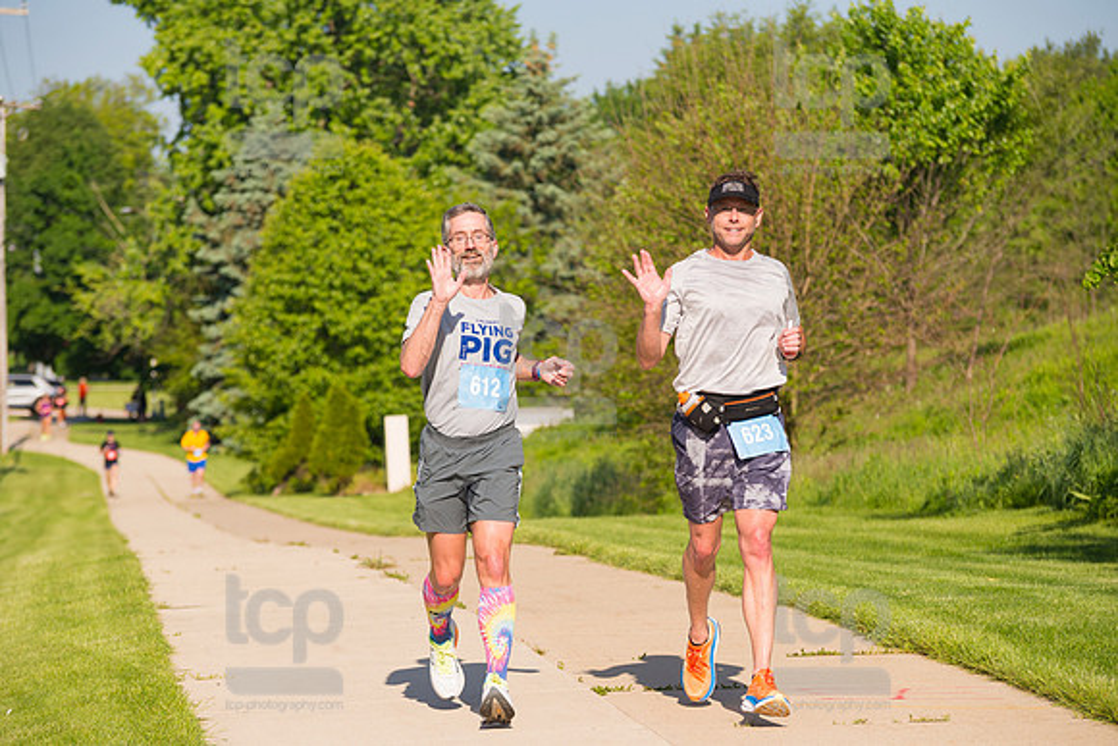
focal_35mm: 145
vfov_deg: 9.5
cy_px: 373
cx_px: 559
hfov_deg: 14.2
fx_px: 4504
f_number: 5.6
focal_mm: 145
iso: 400
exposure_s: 1/2000
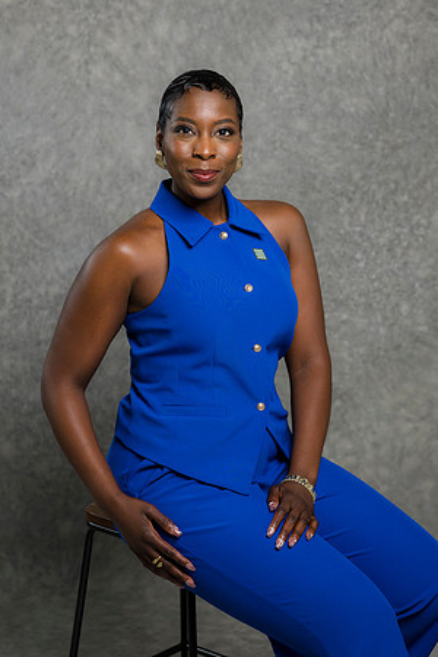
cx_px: 219
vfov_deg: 23.9
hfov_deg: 16.1
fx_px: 1551
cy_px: 328
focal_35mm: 85
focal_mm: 85
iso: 125
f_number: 5
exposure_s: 1/200
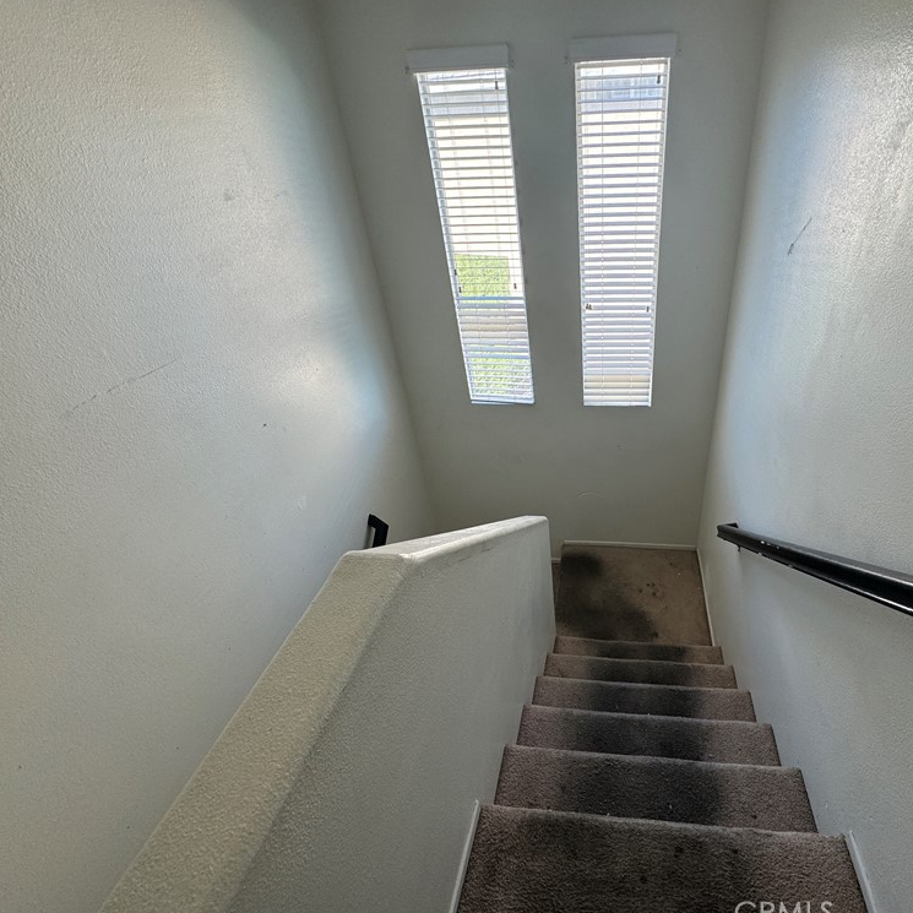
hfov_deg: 82.2
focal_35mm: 17
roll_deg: +2.1
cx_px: 577
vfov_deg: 84.0
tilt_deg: -33.3
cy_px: 460
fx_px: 507
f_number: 2.2
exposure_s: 1/120
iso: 64
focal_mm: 2.22
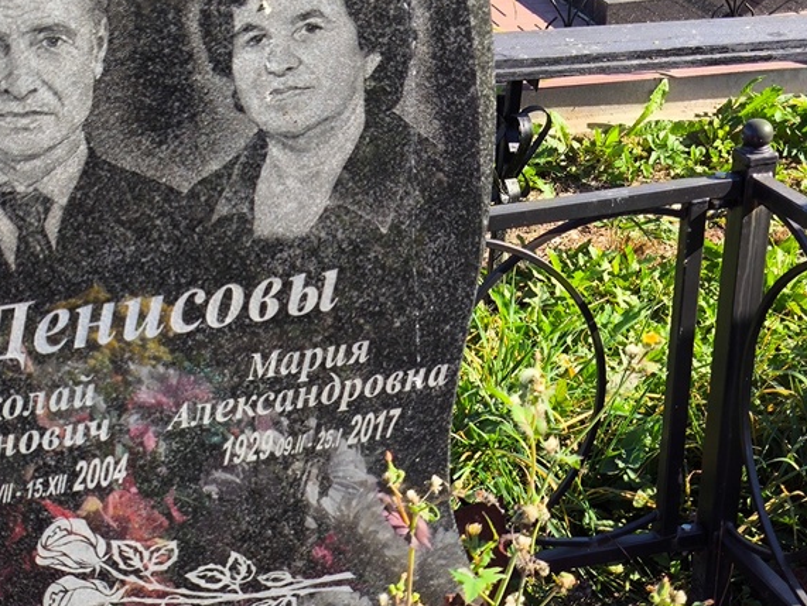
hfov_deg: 27.6
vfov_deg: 21.0
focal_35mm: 70
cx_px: 264
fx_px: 1633
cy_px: 387
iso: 50
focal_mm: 4.71
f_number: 1.7
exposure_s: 1/901
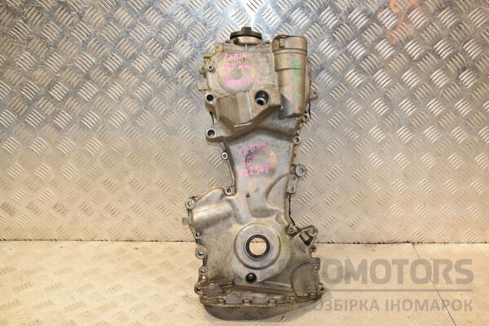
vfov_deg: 34.2
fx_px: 530
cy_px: 163
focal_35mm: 39
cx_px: 244
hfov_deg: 49.6
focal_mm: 26
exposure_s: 1/200
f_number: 6.3
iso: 800
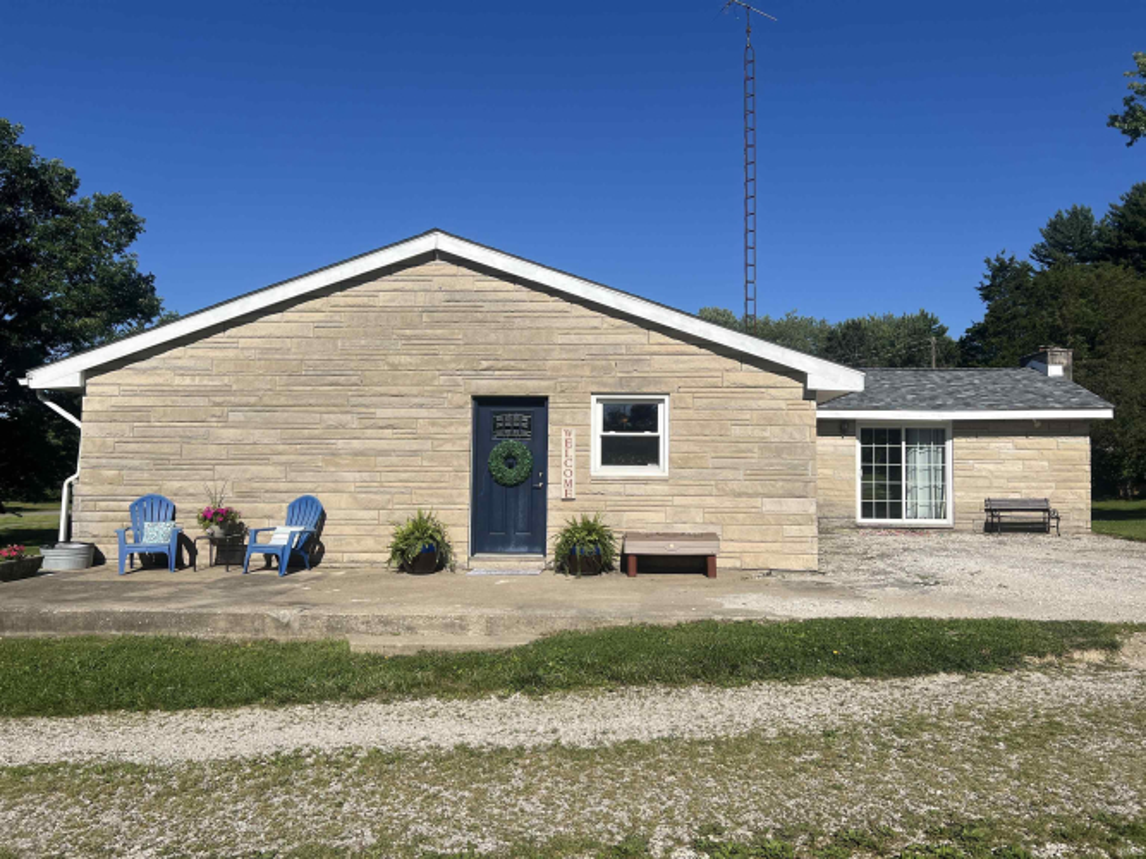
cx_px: 573
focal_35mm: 26
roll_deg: -0.7
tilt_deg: +2.6
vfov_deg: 53.0
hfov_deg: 67.3
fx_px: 861
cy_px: 430
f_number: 1.5
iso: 50
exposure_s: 1/7463
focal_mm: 5.7
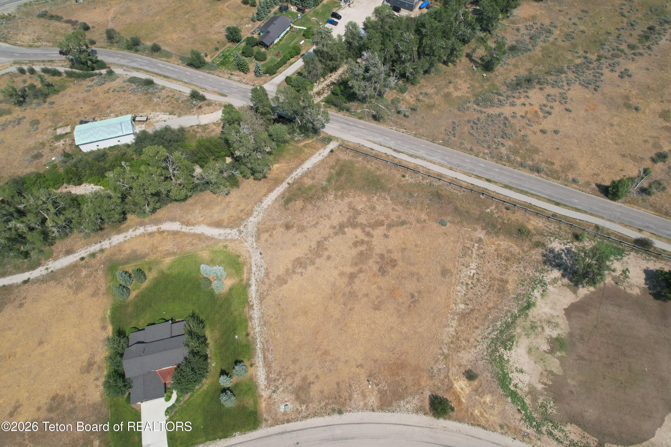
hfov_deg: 78.6
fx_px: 410
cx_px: 336
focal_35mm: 22
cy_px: 224
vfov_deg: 57.2
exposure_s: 1/1600
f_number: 2.8
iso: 100
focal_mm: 8.38
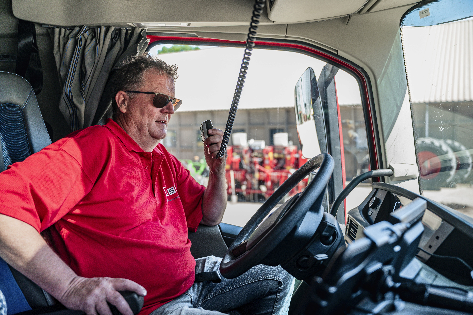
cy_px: 158
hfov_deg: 57.3
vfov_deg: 39.9
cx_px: 236
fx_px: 433
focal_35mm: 33
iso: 250
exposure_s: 1/160
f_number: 2.8
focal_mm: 33
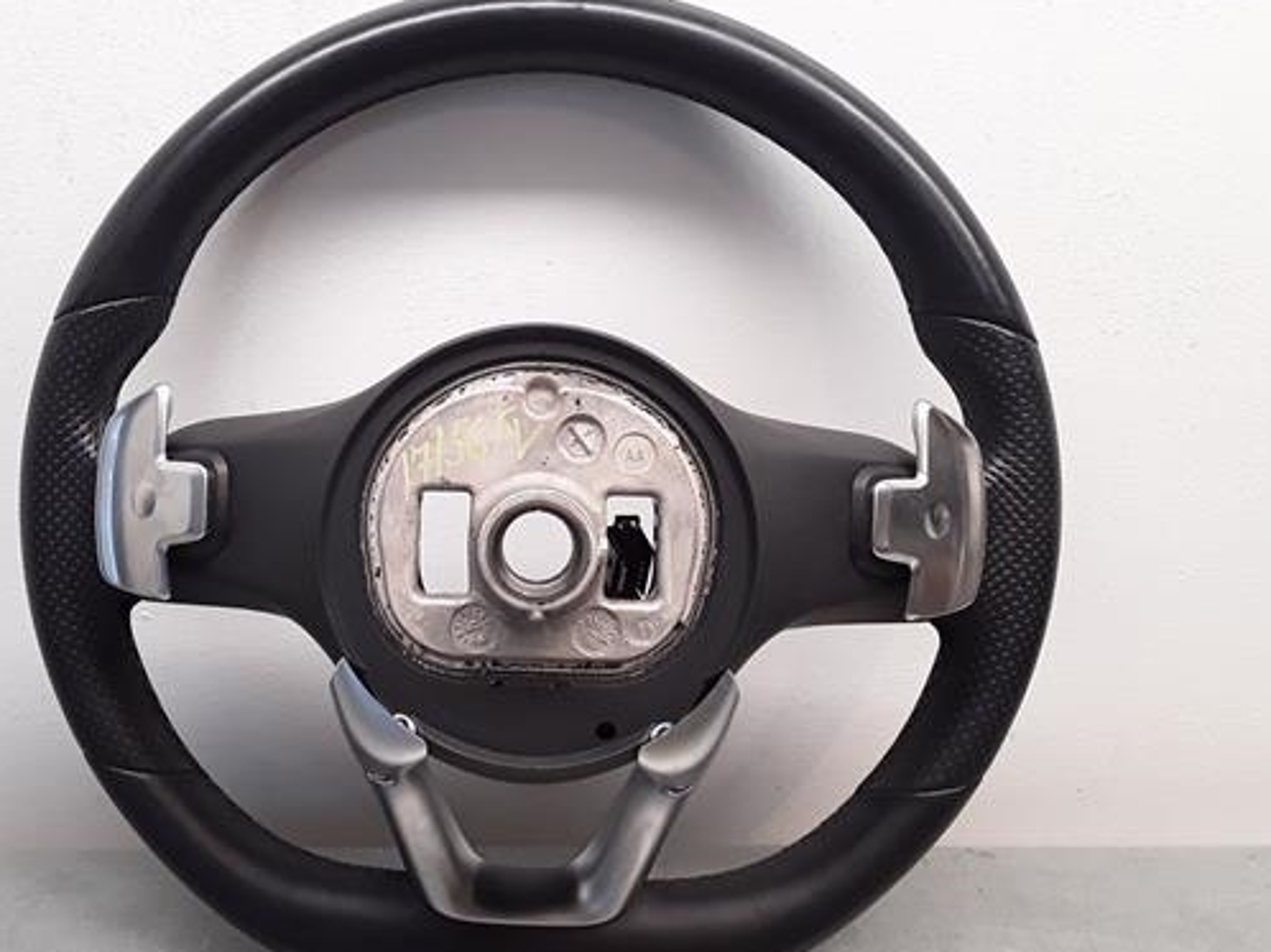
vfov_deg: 39.6
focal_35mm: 36
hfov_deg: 50.9
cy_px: 500
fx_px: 1321
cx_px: 485
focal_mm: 2.91
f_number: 1.9
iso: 100
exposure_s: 1/100
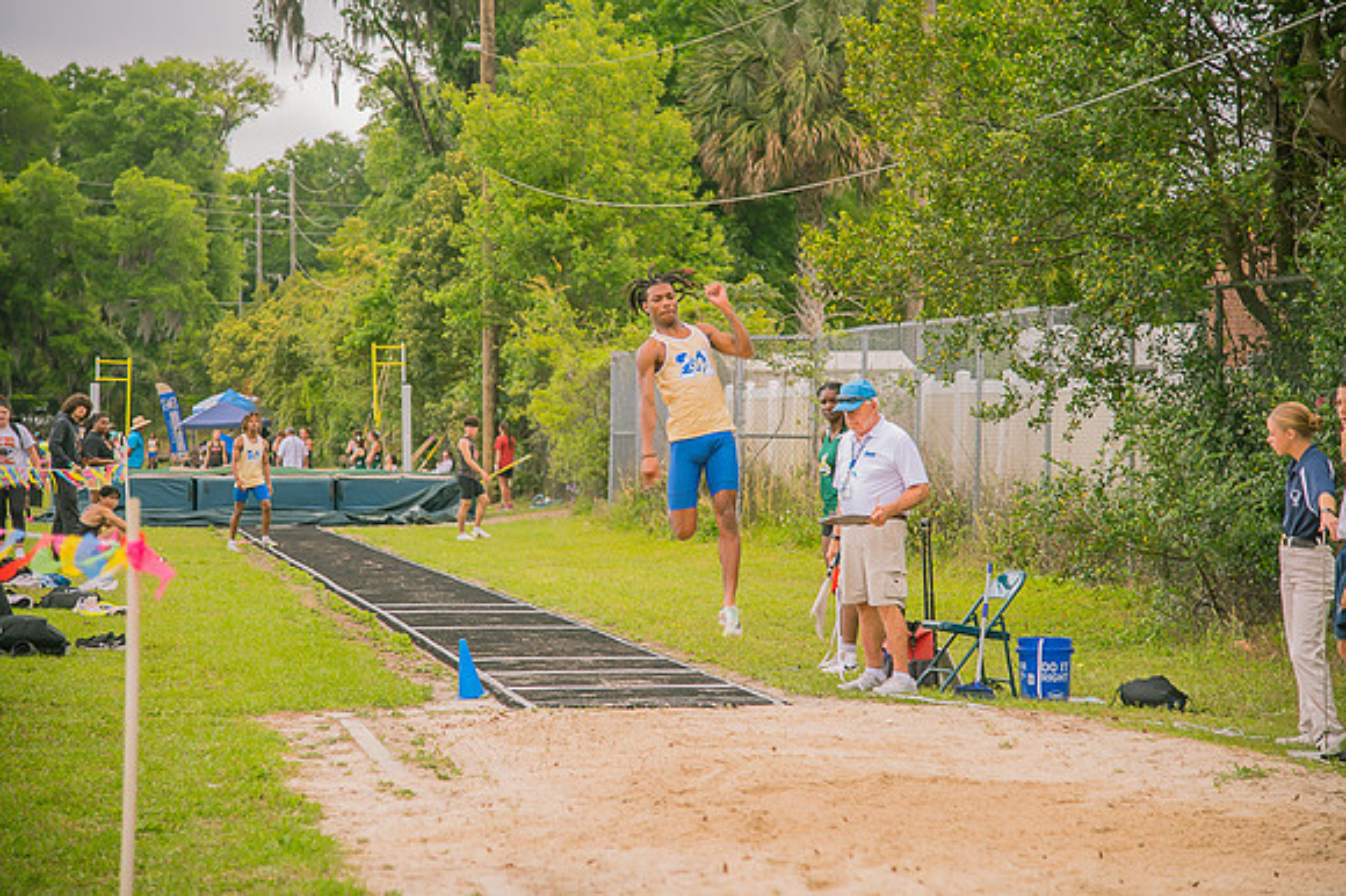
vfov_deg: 13.9
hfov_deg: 20.8
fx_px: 3662
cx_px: 673
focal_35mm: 98
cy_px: 448
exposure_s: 1/200
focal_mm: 98
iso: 200
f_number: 4
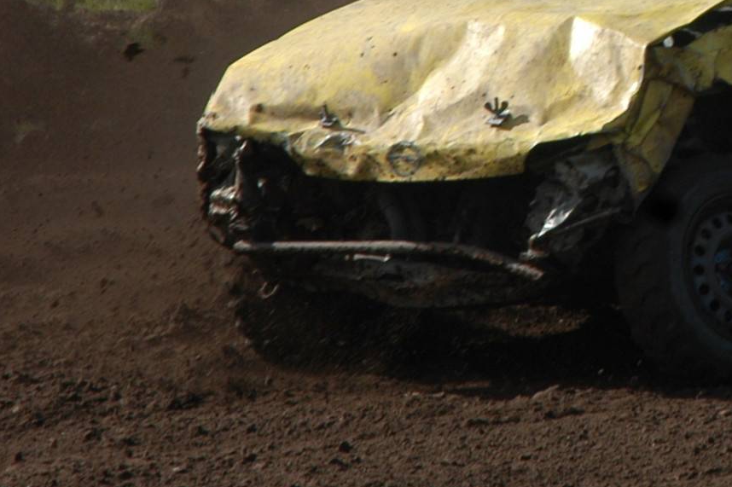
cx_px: 912
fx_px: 7478
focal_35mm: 368
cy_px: -148
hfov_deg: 5.6
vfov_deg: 3.7
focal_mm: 70
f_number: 9
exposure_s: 1/320
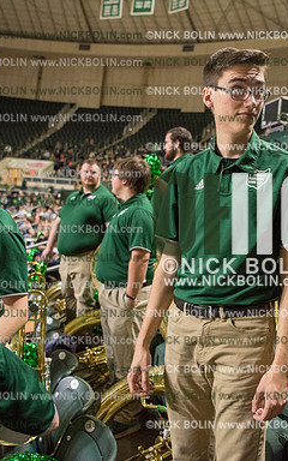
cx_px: 238
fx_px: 465
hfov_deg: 33.3
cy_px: 230
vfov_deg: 52.7
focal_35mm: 37
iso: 2500
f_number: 2.8
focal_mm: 24
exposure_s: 1/400
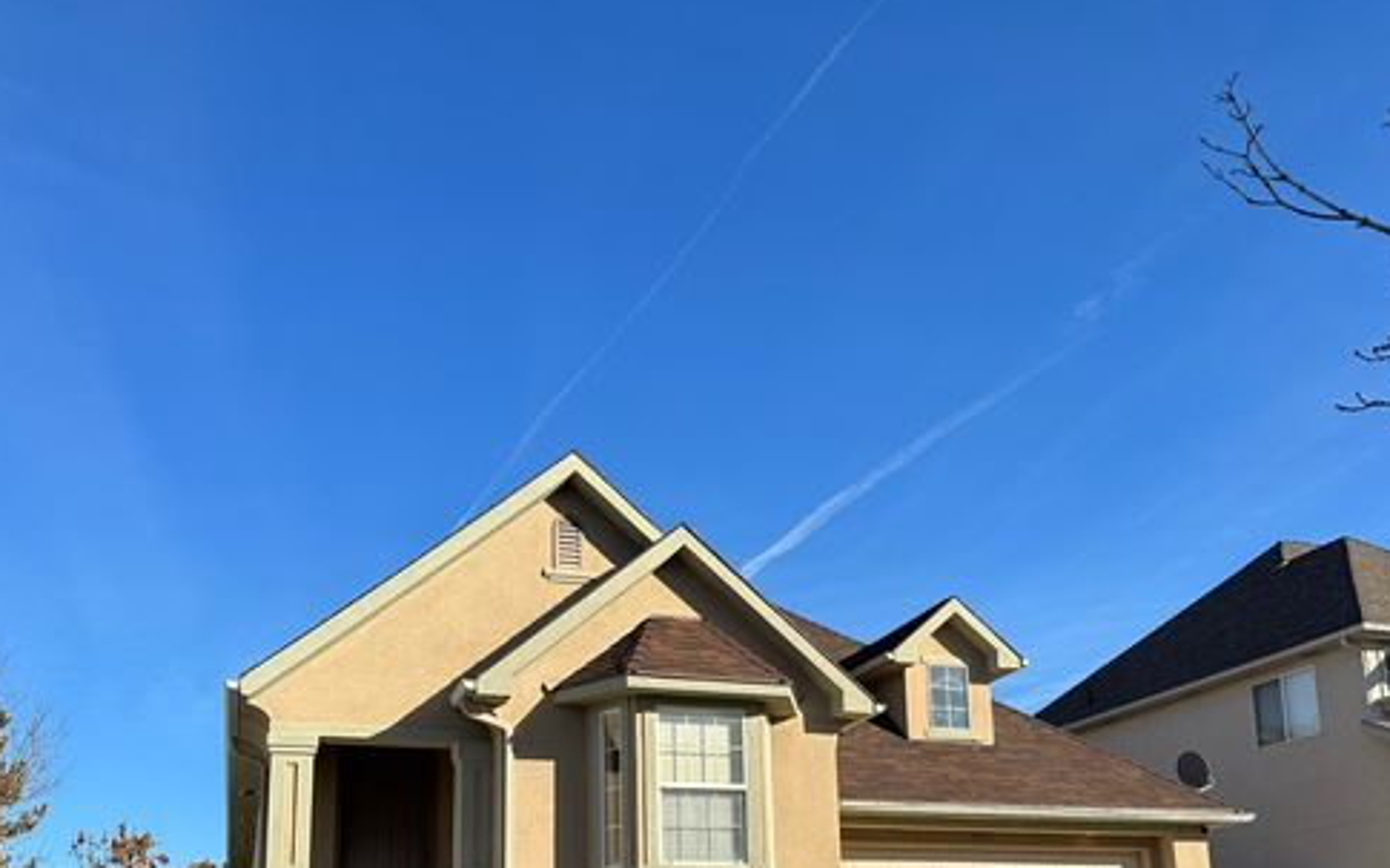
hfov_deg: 55.3
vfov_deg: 34.6
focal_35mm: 35
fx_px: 1326
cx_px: 702
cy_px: 752
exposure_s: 1/4762
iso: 80
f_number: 1.78
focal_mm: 6.86
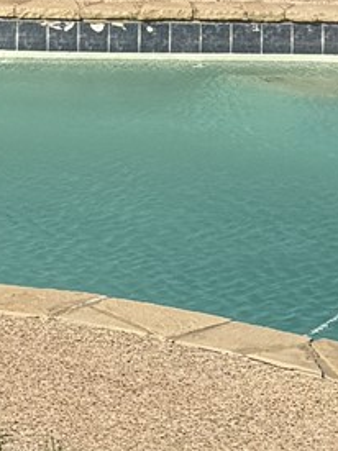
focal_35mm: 179
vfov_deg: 10.6
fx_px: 2332
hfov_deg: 8.3
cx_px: 59
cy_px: -271
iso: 80
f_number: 1.78
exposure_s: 1/5814
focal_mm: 6.76
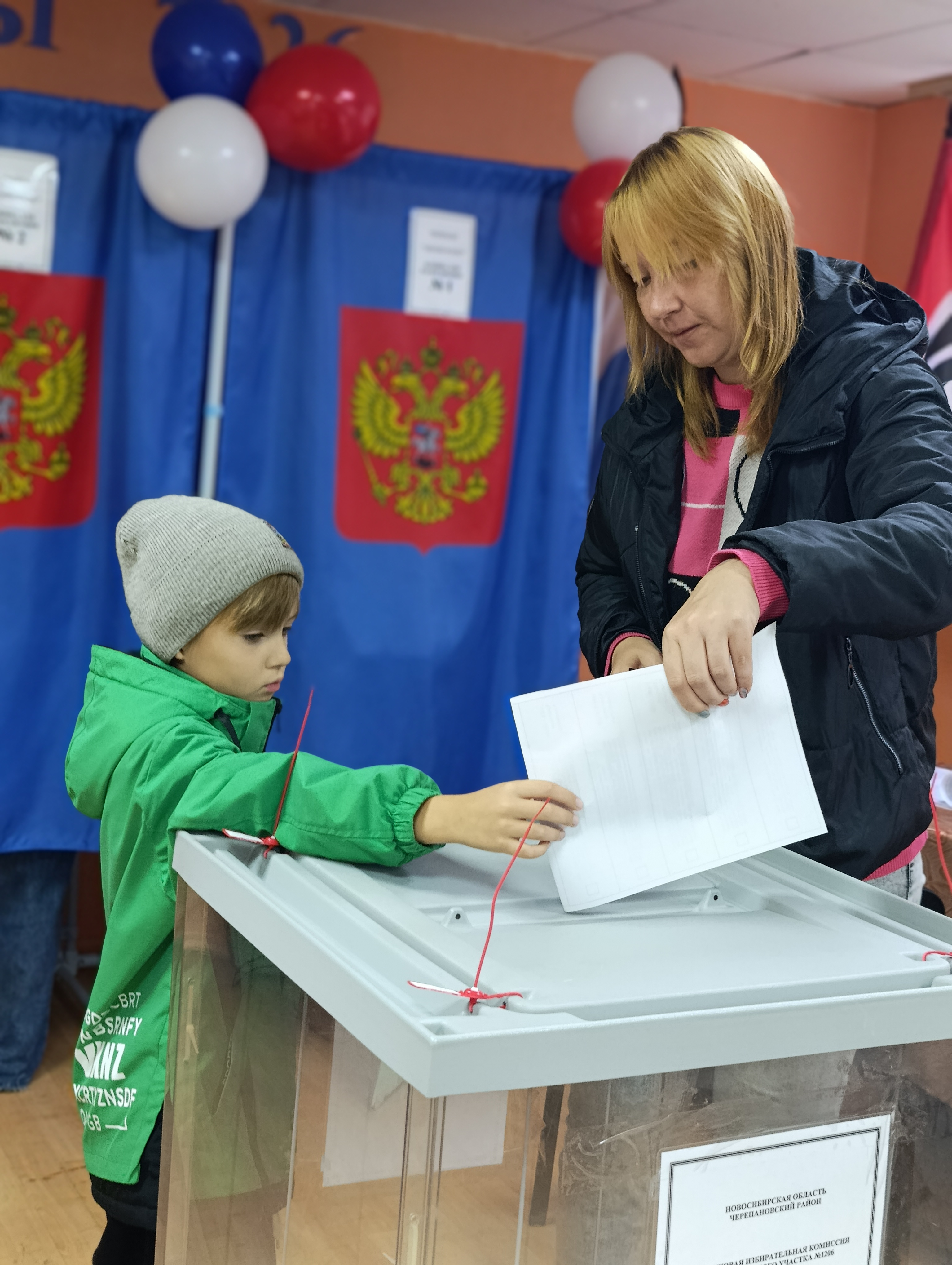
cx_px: 476
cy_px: 632
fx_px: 1683
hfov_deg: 31.6
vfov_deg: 41.2
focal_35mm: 46
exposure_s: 1/50
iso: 595
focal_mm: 6.11
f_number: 1.65
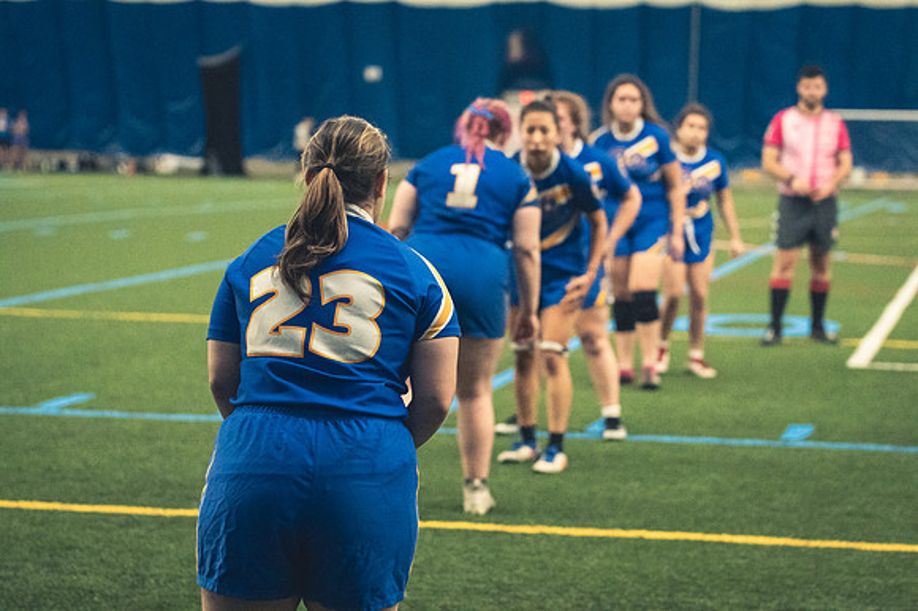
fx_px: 2676
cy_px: 306
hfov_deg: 19.5
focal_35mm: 105
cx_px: 459
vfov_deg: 13.0
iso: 12800
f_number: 2.8
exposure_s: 1/500
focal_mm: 70
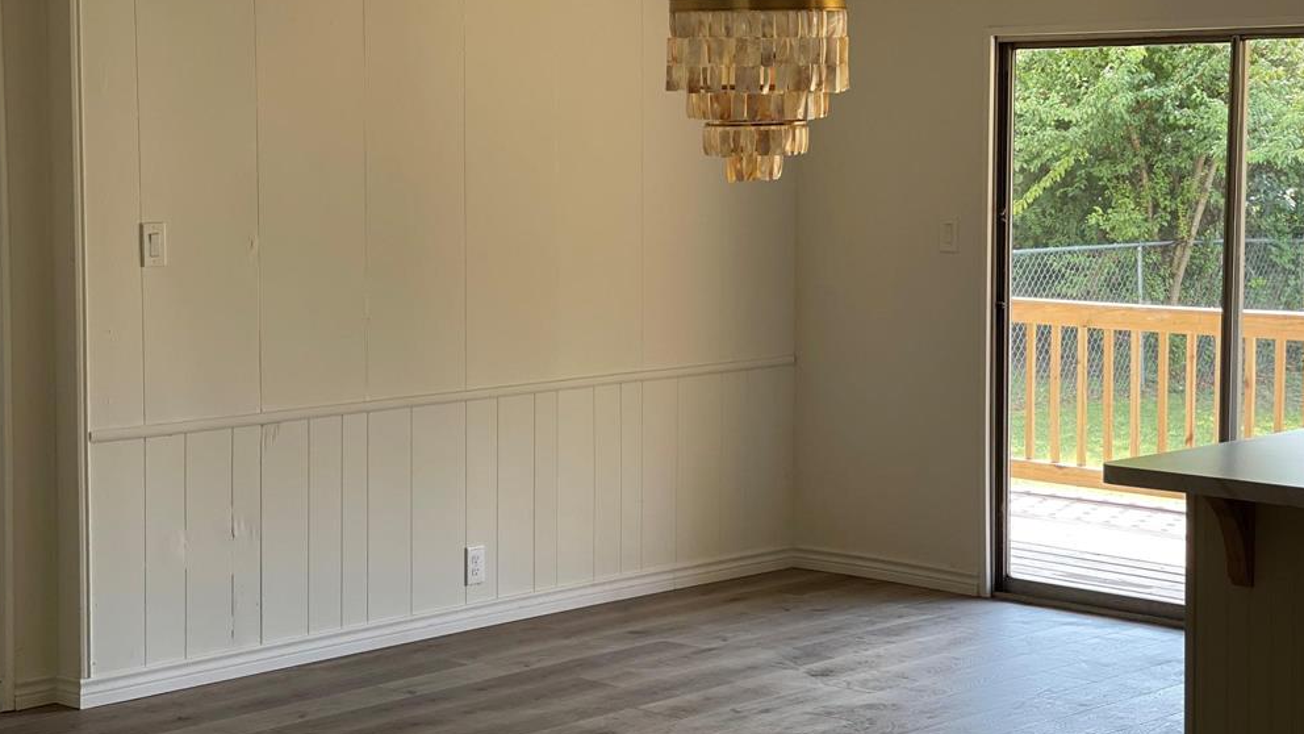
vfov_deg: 16.8
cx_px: 635
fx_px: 2490
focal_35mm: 72
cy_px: 341
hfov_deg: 29.4
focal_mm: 7.5
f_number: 2.2
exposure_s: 1/121
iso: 64
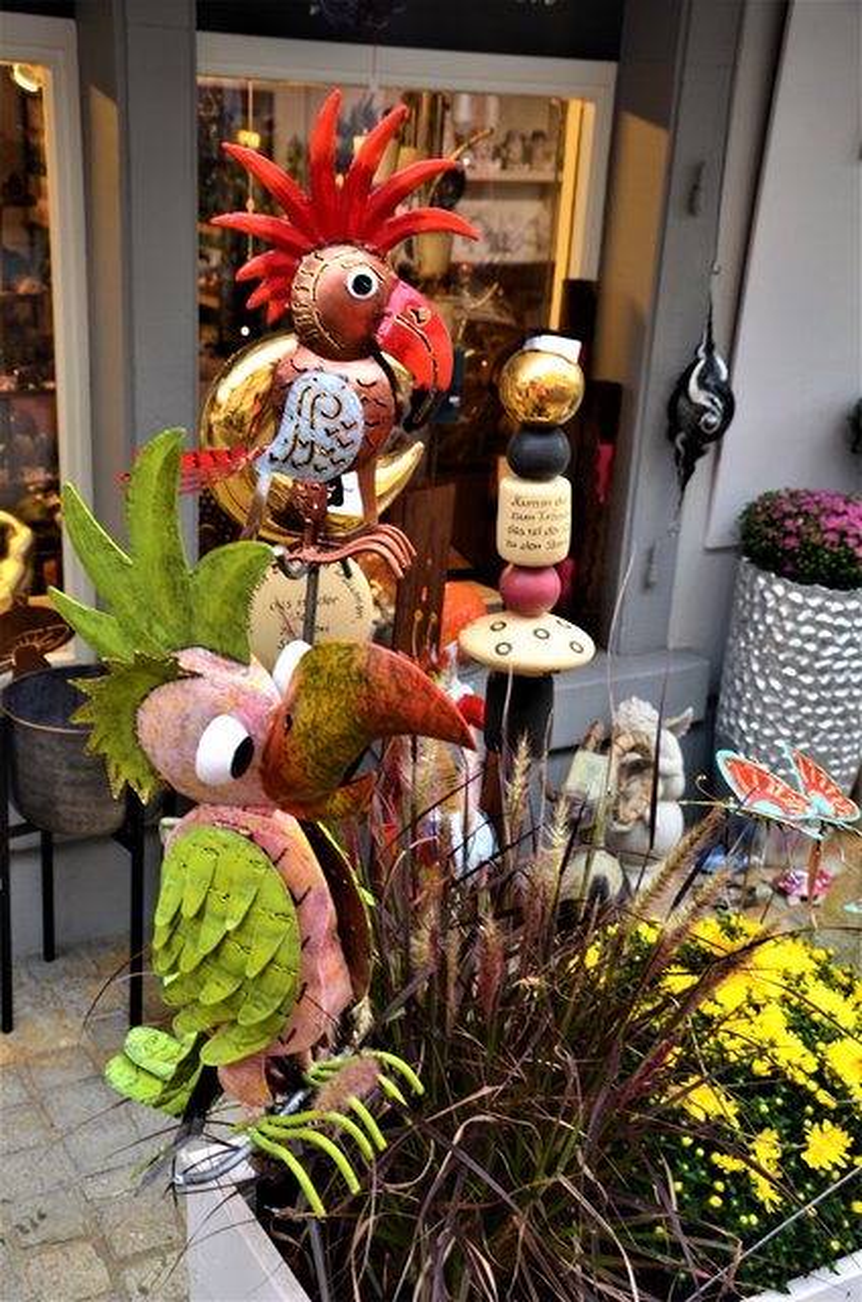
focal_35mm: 42
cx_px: 431
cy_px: 651
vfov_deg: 46.5
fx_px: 1515
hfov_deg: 31.8
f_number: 6.3
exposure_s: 1/15
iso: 320
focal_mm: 28
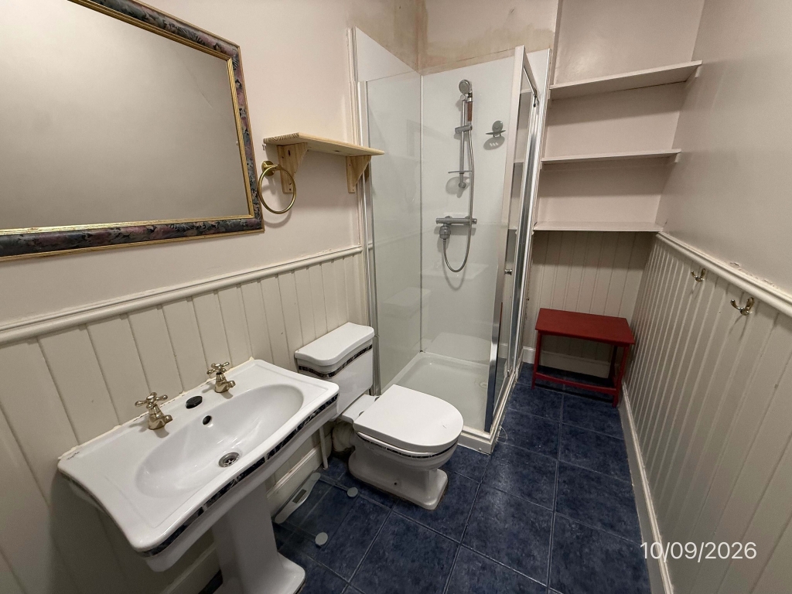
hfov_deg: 102.1
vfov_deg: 85.7
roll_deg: +1.2
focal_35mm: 14
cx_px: 396
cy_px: 297
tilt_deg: -17.6
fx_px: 320
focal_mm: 2.22
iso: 320
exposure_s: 1/99
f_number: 2.2
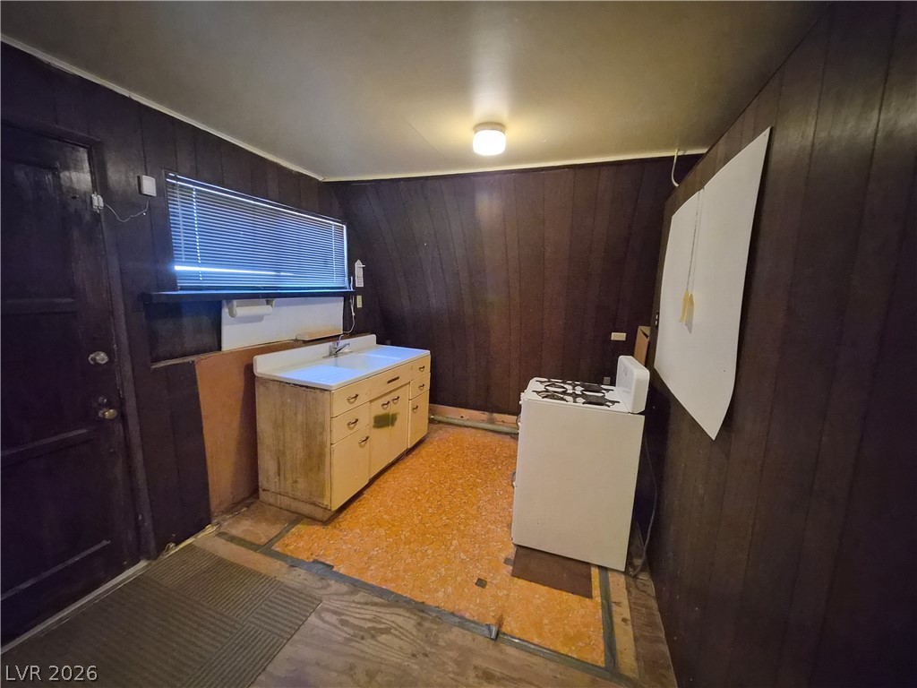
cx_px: 458
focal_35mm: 13
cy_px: 344
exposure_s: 1/60
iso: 1600
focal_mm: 1.7
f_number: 2.2
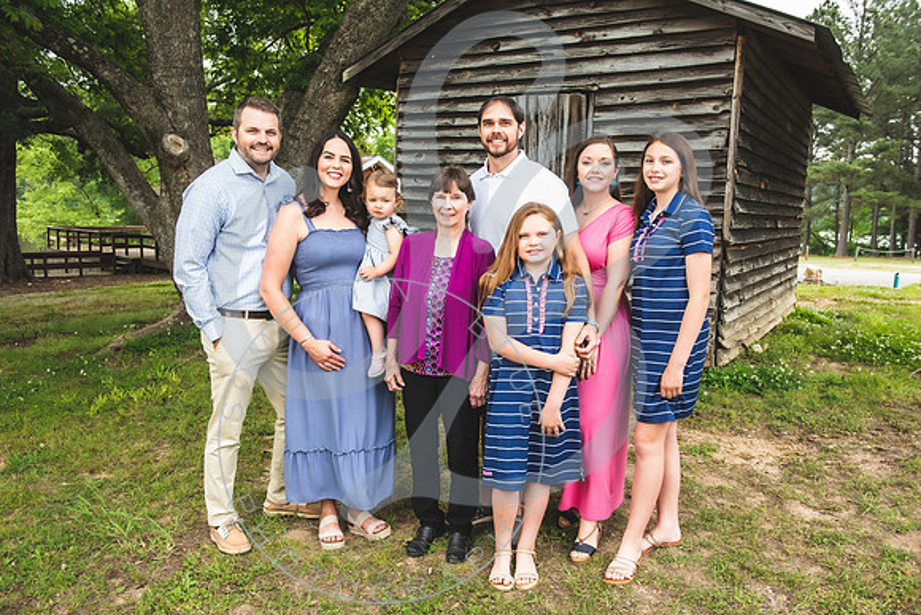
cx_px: 460
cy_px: 308
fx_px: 742
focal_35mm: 29
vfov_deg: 45.0
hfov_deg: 63.6
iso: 250
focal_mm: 29
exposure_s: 1/200
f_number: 5.6
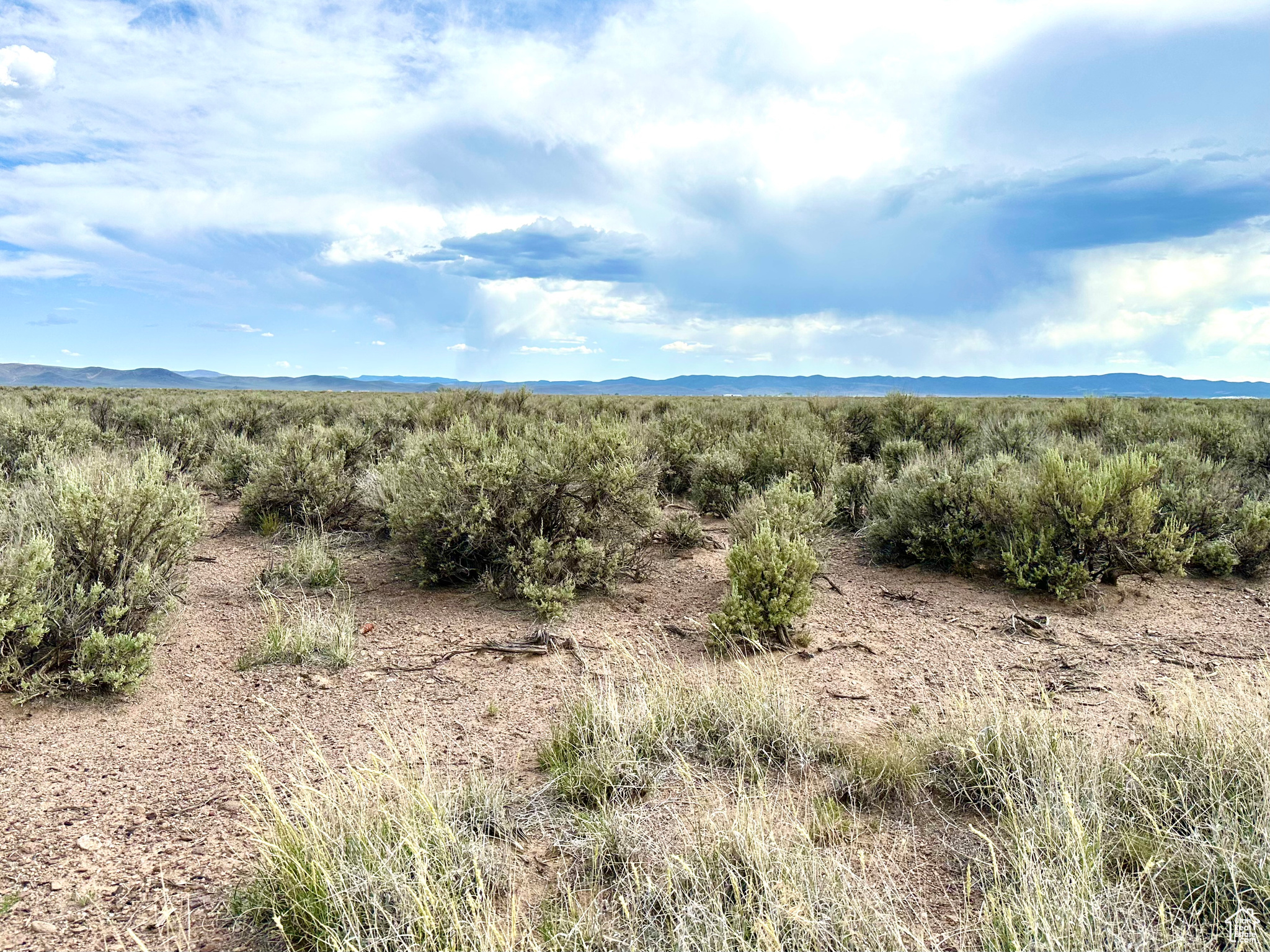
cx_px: 635
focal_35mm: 24
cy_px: 476
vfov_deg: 56.8
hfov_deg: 71.6
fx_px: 881
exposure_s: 1/5263
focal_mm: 6.86
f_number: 1.78
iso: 80
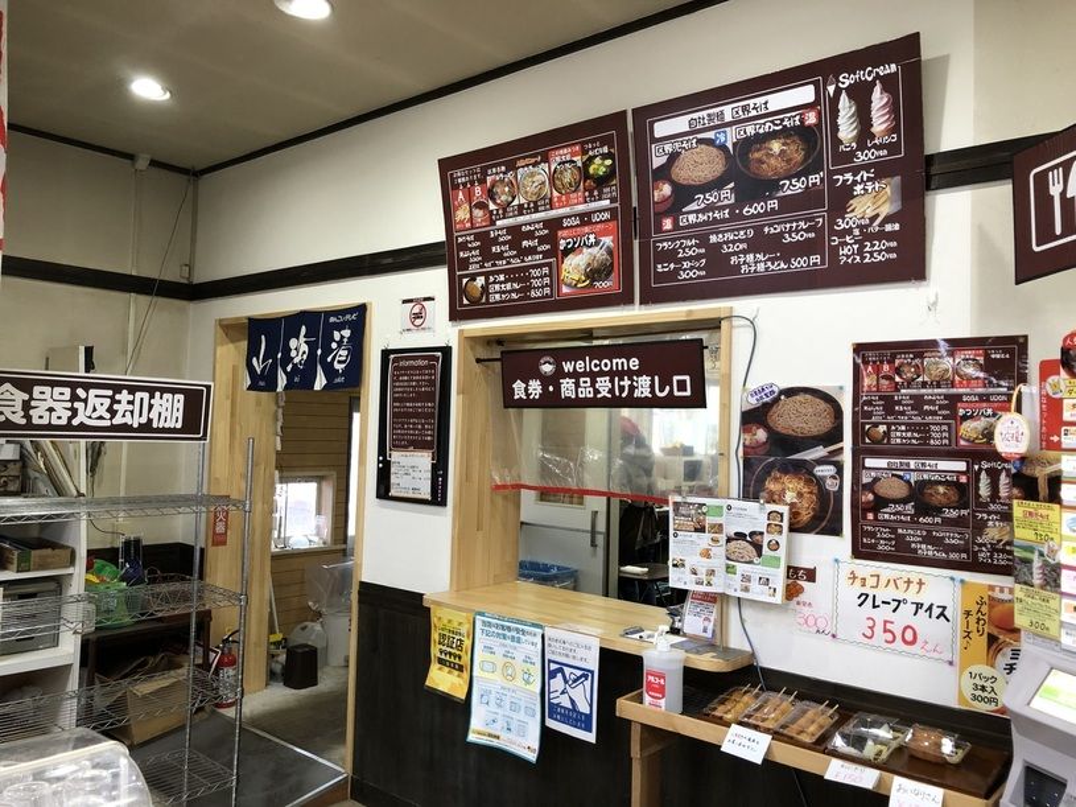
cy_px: 404
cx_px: 538
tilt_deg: +3.1
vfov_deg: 49.7
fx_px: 870
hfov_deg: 63.5
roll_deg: -1.1
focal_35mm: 28
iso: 40
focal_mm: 3.99
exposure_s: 1/17
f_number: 1.8
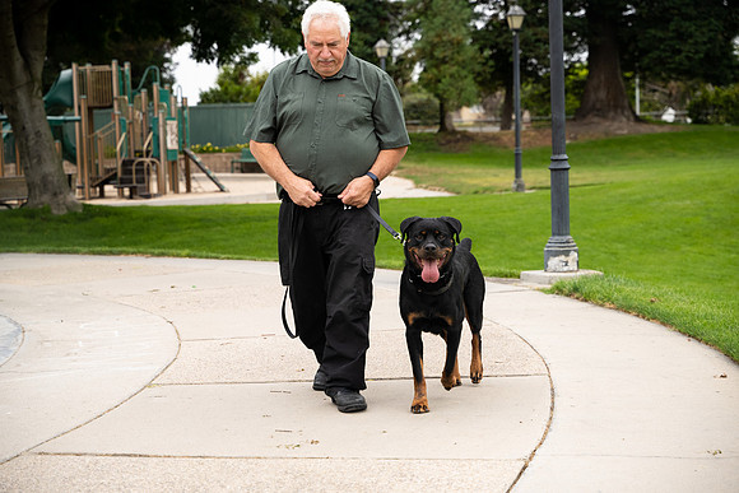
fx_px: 1396
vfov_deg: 20.0
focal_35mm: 68
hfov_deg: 29.6
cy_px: 246
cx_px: 370
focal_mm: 68
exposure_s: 1/500
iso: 640
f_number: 4
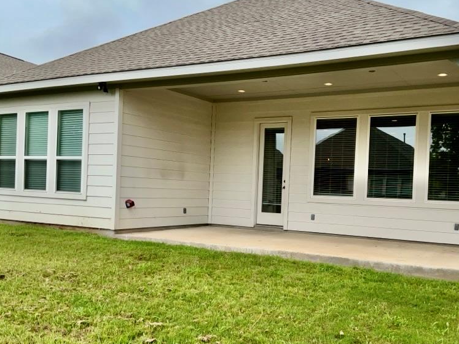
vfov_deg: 38.6
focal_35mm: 37
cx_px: 270
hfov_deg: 49.9
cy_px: 194
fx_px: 491
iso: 25
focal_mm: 3
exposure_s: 1/1279
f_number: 1.8
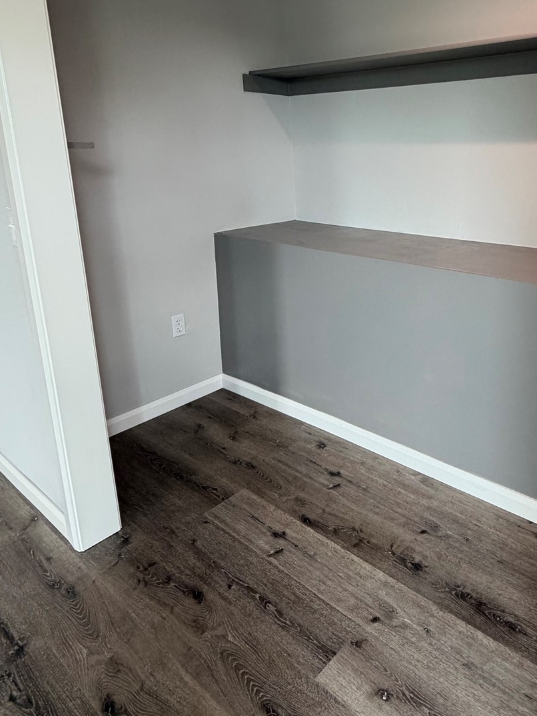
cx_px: 402
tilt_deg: -12.8
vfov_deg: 68.2
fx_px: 517
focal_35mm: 25
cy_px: 263
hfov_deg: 52.5
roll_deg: -0.4
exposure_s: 1/113
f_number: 2.2
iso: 250
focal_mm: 2.22
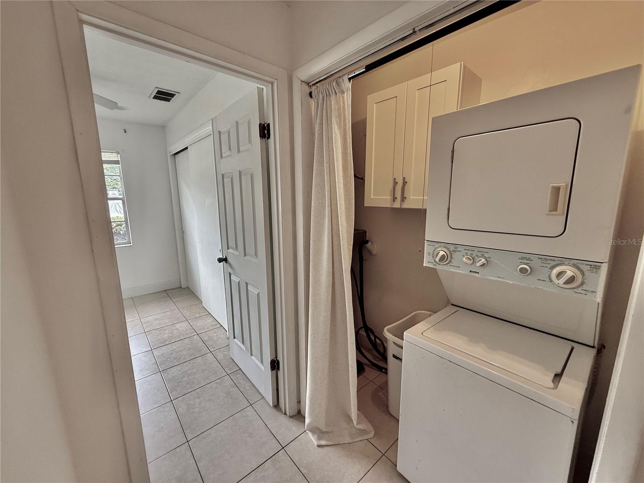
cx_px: 322
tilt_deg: -10.2
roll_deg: +0.6
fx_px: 260
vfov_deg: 85.7
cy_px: 242
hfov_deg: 102.1
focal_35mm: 14
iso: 250
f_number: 2.2
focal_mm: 2.22
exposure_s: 1/120
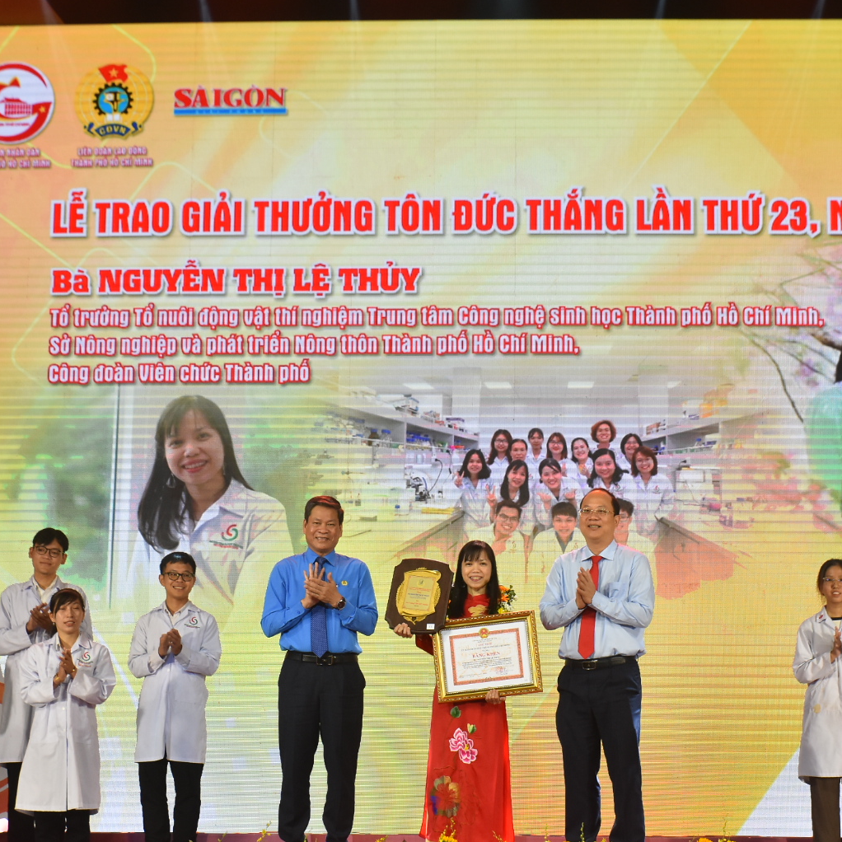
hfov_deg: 17.2
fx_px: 2779
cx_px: 492
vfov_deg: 17.2
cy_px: 415
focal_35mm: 101
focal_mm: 50
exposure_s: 1/200
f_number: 5.6
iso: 1000
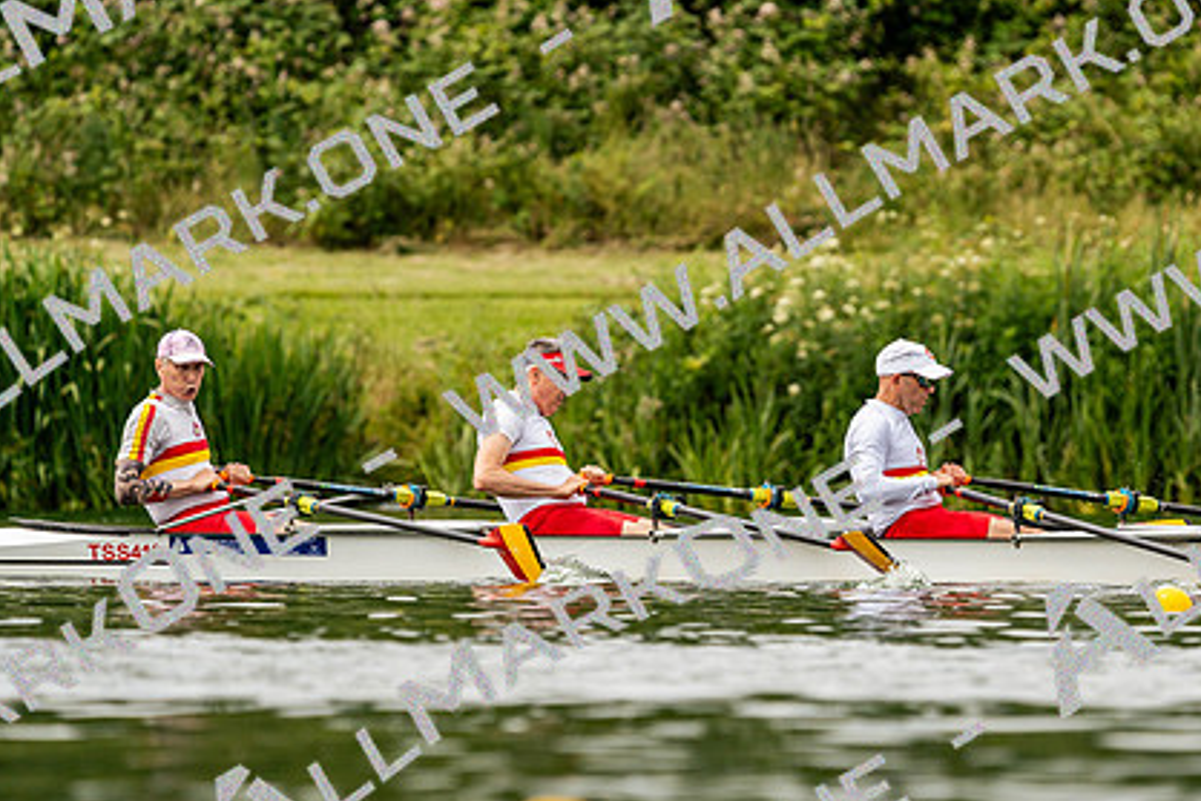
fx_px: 21457
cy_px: 446
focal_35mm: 643
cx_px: 799
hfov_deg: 3.2
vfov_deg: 2.1
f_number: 6.3
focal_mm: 463
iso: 320
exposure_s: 1/2000
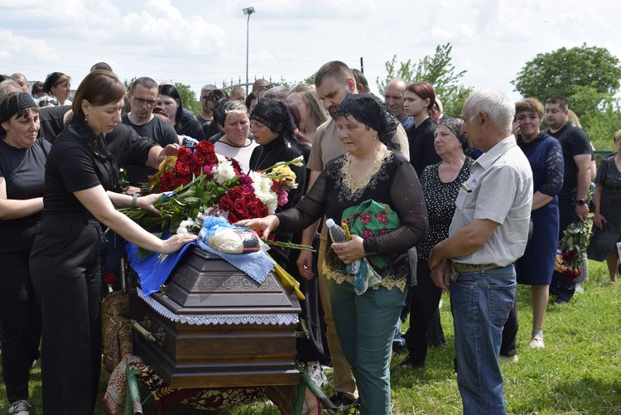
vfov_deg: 23.8
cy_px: 208
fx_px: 984
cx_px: 310
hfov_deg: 35.0
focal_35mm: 57
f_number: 9
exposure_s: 1/320
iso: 200
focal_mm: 38
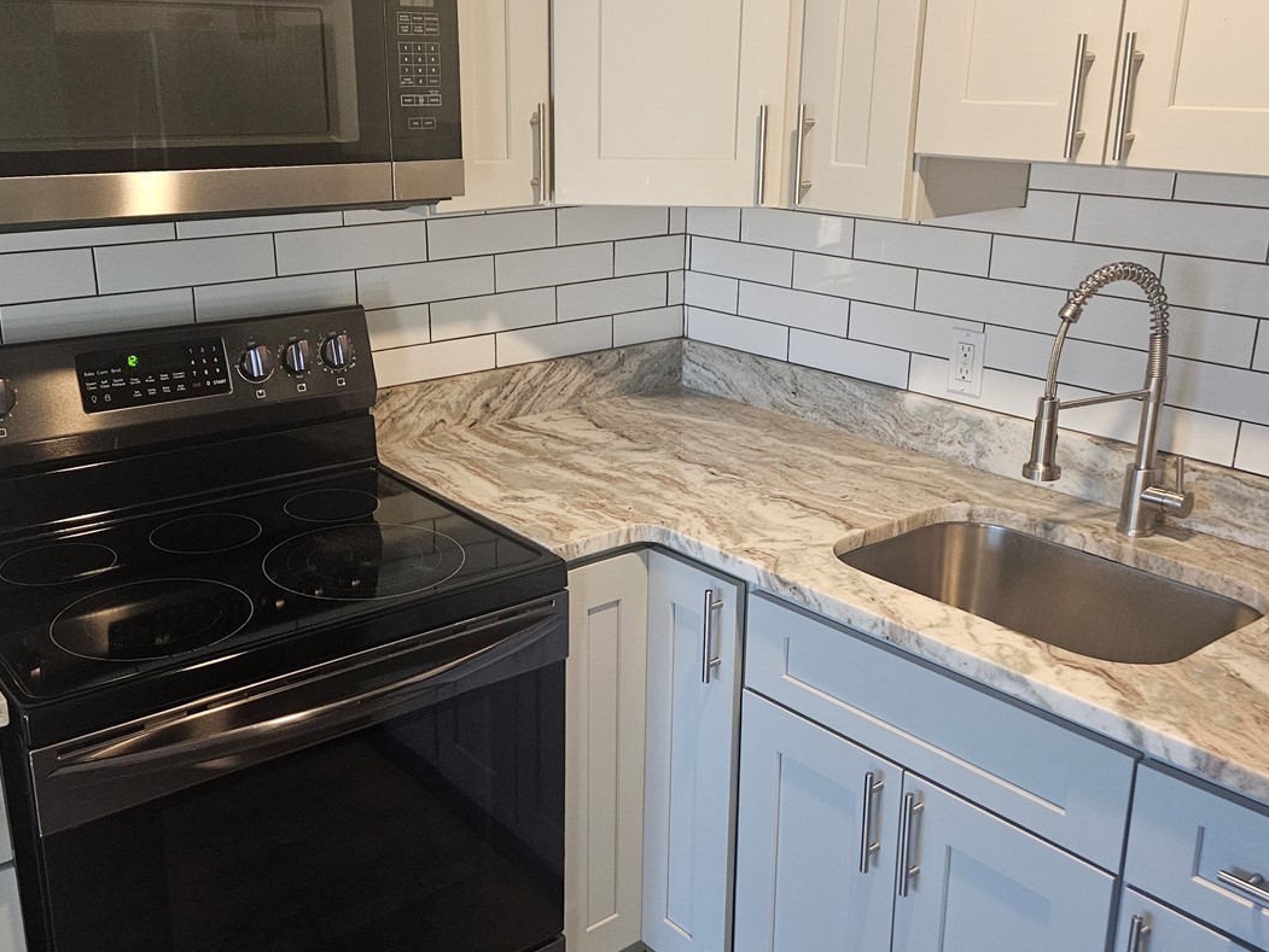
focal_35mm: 35
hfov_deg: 52.6
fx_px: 1284
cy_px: 469
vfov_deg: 40.7
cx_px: 596
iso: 640
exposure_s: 1/120
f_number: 1.8
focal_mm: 5.4
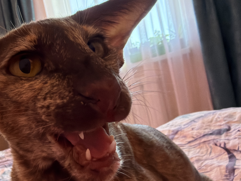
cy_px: 106
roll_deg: +11.2
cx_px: 65
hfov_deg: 46.4
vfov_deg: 36.7
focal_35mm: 39
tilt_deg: -0.8
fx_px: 272
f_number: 2.2
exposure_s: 1/60
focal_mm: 2.22
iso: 320
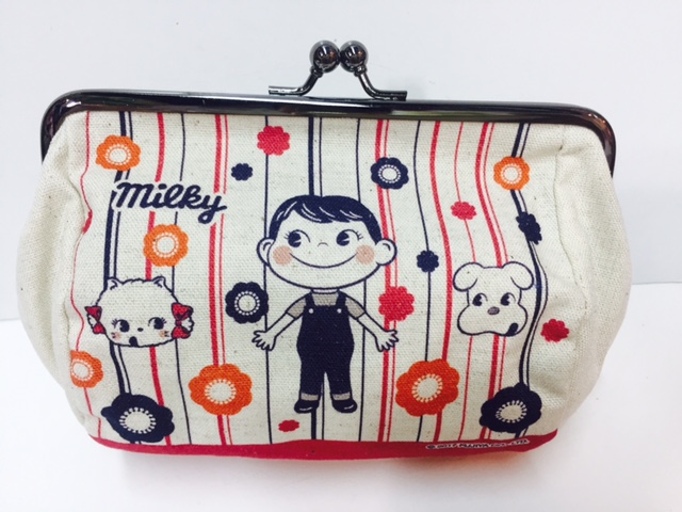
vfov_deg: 48.2
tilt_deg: -52.5
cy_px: 256
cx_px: 341
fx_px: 571
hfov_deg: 61.7
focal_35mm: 29
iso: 64
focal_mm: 4.15
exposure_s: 1/33
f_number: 2.2
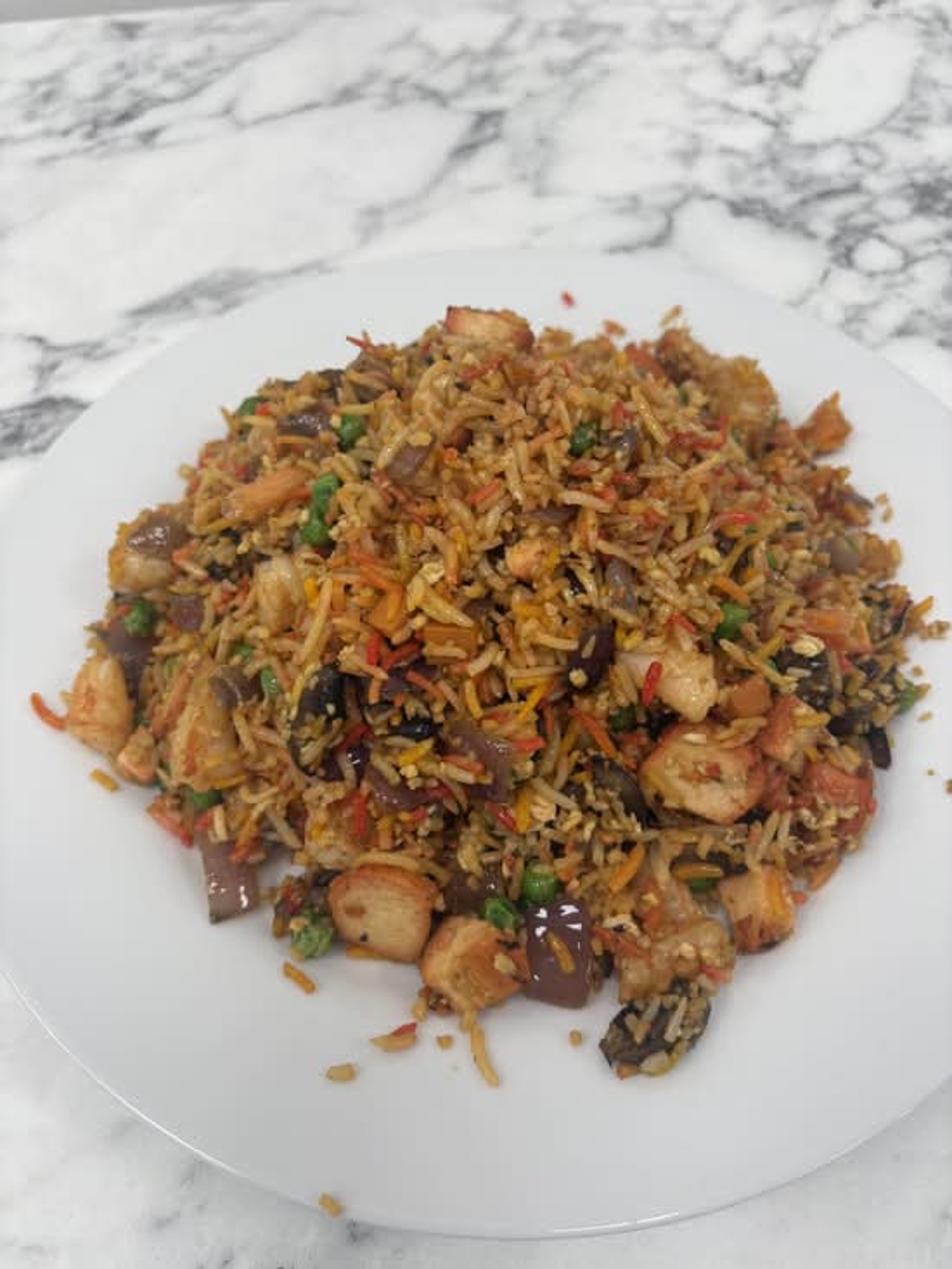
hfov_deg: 53.1
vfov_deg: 67.3
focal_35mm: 26
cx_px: 476
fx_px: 953
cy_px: 634
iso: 40
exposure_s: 1/120
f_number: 1.6
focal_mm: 5.96
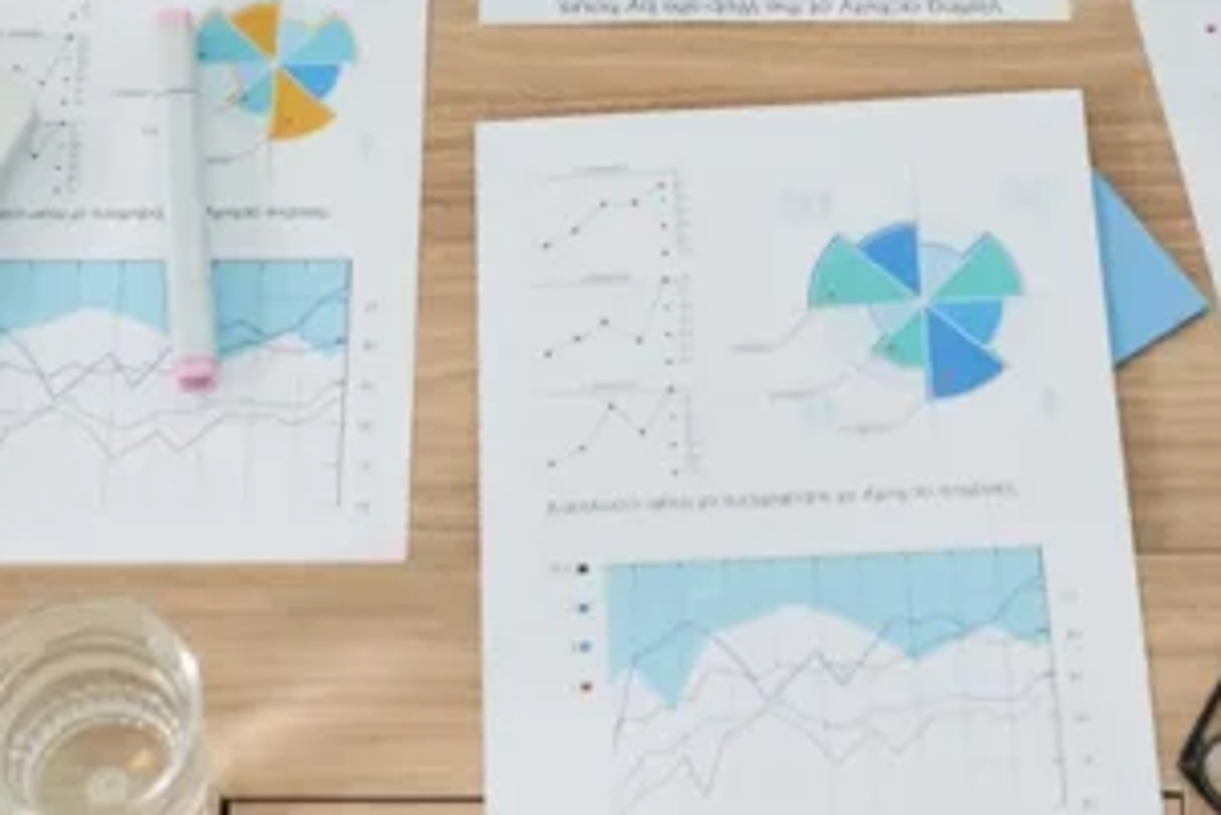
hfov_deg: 17.2
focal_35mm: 119
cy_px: -136
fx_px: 4038
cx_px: 710
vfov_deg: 11.3
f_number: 4
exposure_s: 1/90
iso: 100
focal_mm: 35
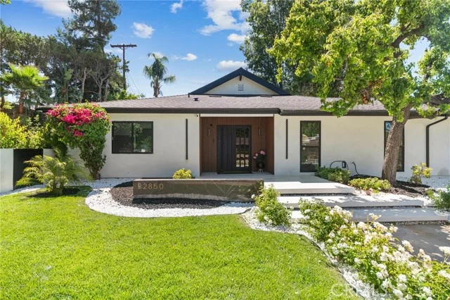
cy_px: 150
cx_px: 225
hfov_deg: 86.9
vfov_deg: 64.5
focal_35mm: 19
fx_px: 237
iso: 100
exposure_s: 1/320
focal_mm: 19
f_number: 5.6
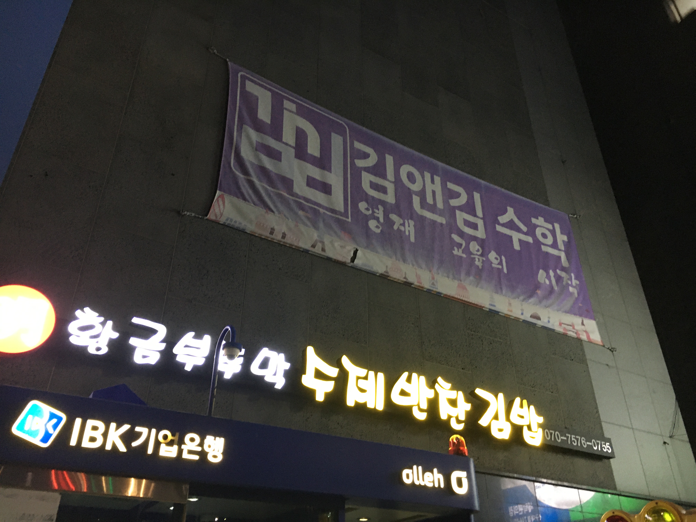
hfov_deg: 61.7
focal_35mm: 29
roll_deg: +0.6
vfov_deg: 48.2
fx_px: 583
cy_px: 261
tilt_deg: +31.9
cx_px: 348
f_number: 2.2
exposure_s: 1/17
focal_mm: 4.15
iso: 200
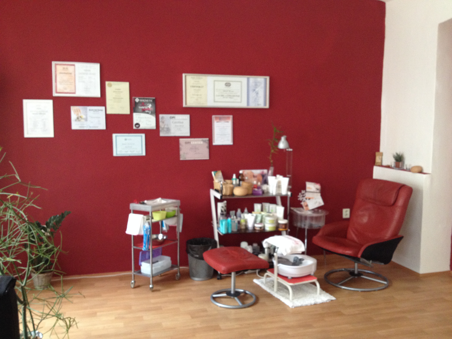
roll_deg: -0.8
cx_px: 226
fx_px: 457
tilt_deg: -4.0
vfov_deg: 40.7
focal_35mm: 35
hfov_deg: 52.6
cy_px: 170
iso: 160
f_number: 2.4
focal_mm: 4.28
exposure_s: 1/20
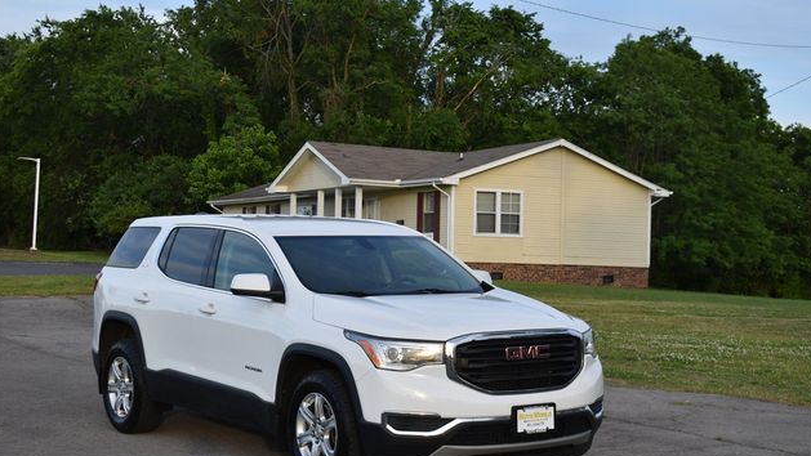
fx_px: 1376
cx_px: 406
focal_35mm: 64
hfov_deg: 32.8
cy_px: 265
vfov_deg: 18.8
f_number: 6.3
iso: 200
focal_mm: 40
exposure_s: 1/250
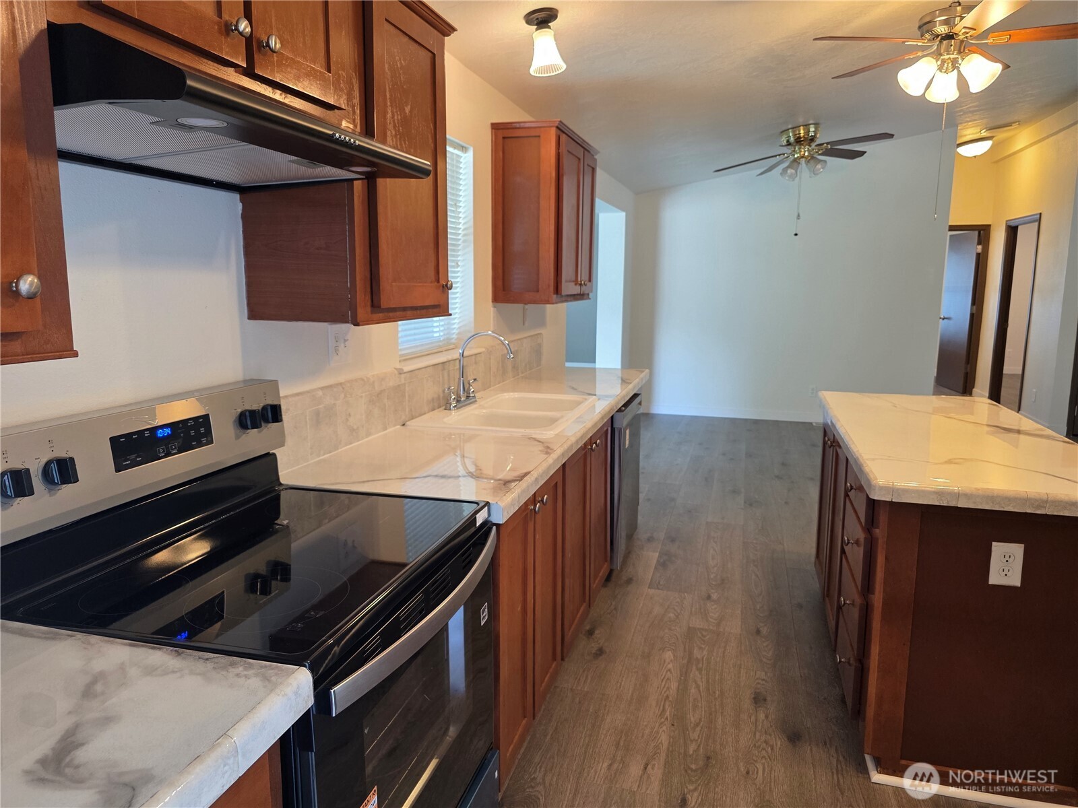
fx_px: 716
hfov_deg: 73.9
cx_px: 539
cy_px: 404
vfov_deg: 58.9
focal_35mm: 23
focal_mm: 6.3
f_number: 1.7
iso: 250
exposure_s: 1/120
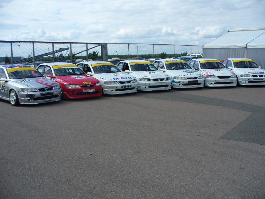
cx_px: 132
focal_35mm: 37
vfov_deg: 38.7
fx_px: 283
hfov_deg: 50.1
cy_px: 100
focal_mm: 6.1
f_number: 5.6
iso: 80
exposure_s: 1/500
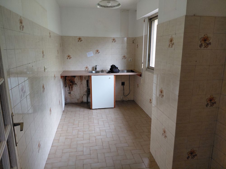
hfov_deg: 69.4
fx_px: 163
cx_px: 113
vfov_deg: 54.9
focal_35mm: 25
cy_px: 84
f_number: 1.8
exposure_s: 1/100
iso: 100
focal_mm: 4.69
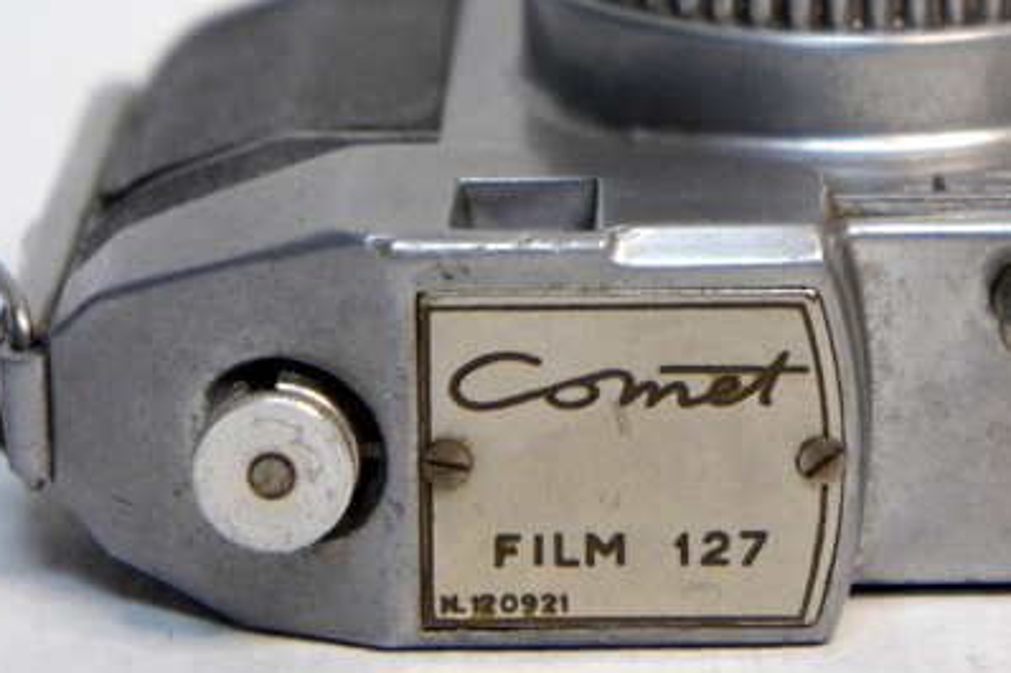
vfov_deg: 8.2
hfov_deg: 12.3
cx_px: 782
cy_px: 62
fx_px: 4660
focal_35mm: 166
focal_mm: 55
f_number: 5.6
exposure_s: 1/100
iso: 1600
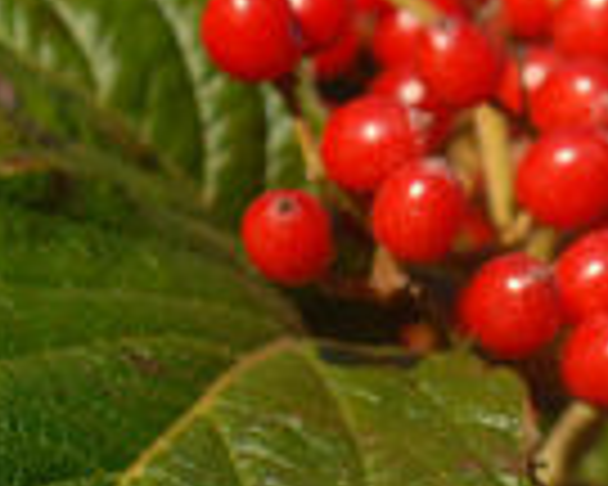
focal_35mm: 487
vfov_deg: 3.2
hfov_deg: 4.0
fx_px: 8763
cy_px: 490
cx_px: -194
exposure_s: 1/200
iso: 100
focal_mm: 52
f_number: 7.1
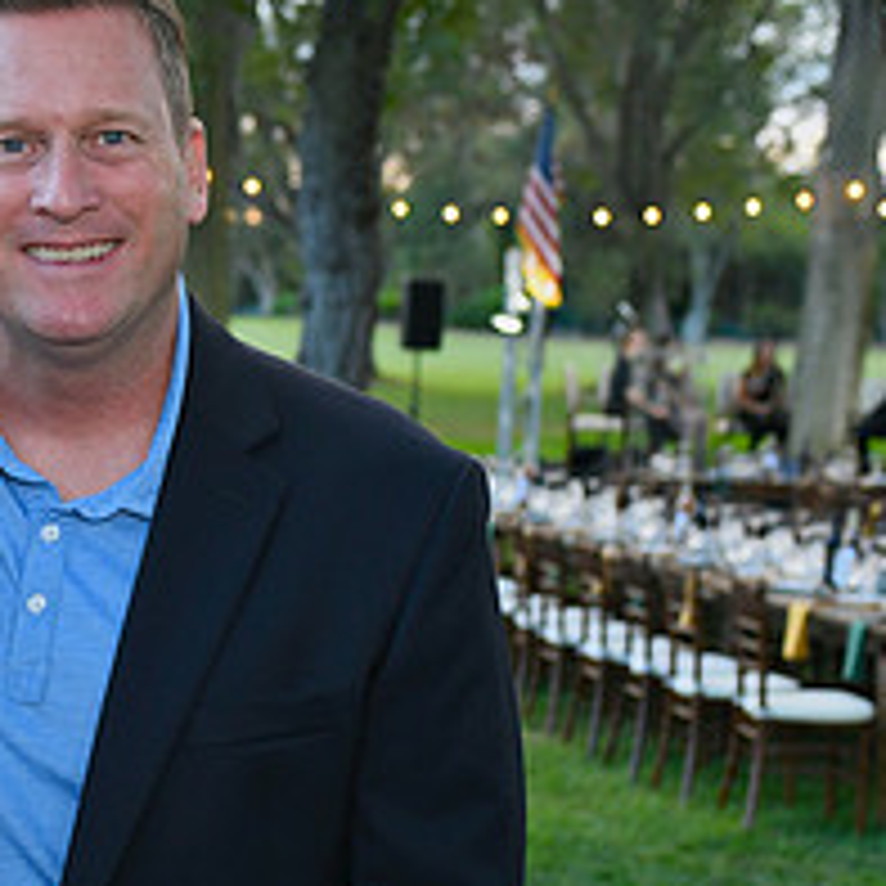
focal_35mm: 100
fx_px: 2896
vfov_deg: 17.4
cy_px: 528
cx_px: -72
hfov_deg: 16.9
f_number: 4
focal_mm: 40
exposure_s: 1/125
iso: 500
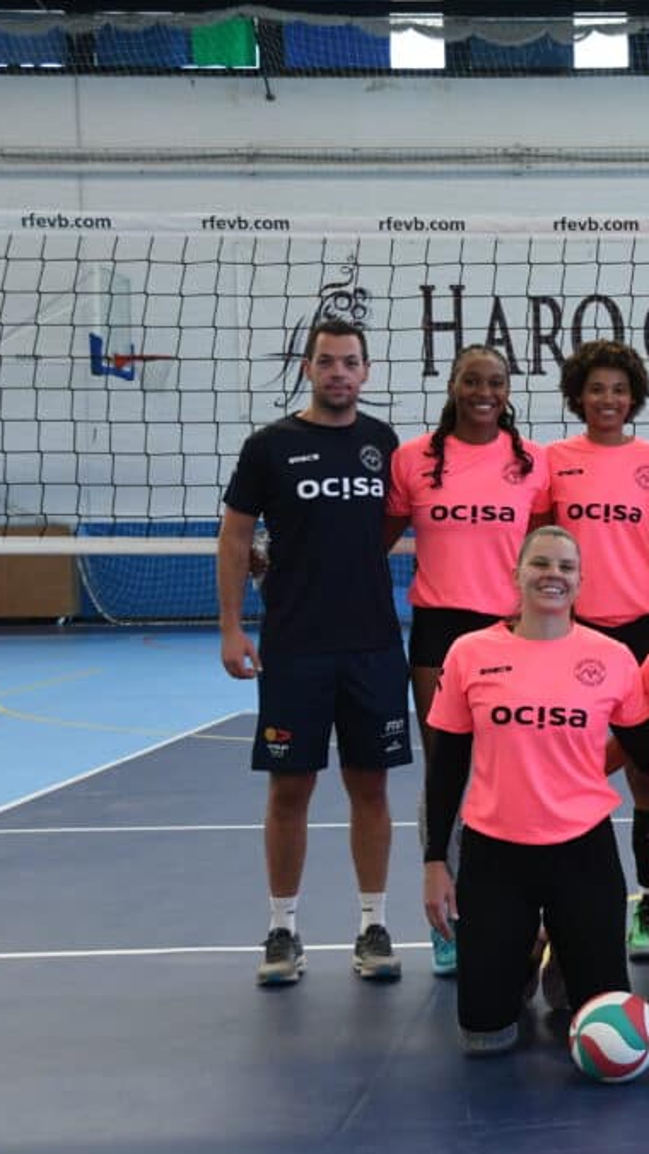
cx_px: 854
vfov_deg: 18.0
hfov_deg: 10.0
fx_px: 3642
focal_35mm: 119
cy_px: 581
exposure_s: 1/500
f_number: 4.5
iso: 1250
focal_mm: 50
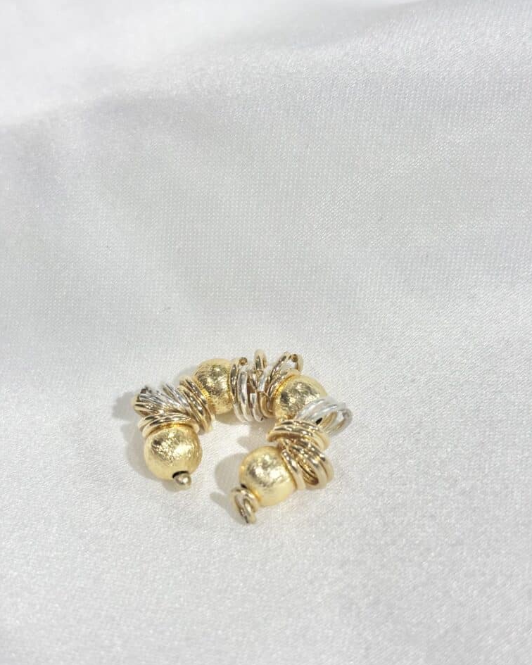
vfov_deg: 34.1
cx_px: 270
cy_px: 359
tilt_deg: -50.2
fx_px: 1082
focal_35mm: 55
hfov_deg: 27.6
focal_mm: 5.96
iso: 32
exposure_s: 1/297
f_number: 1.6
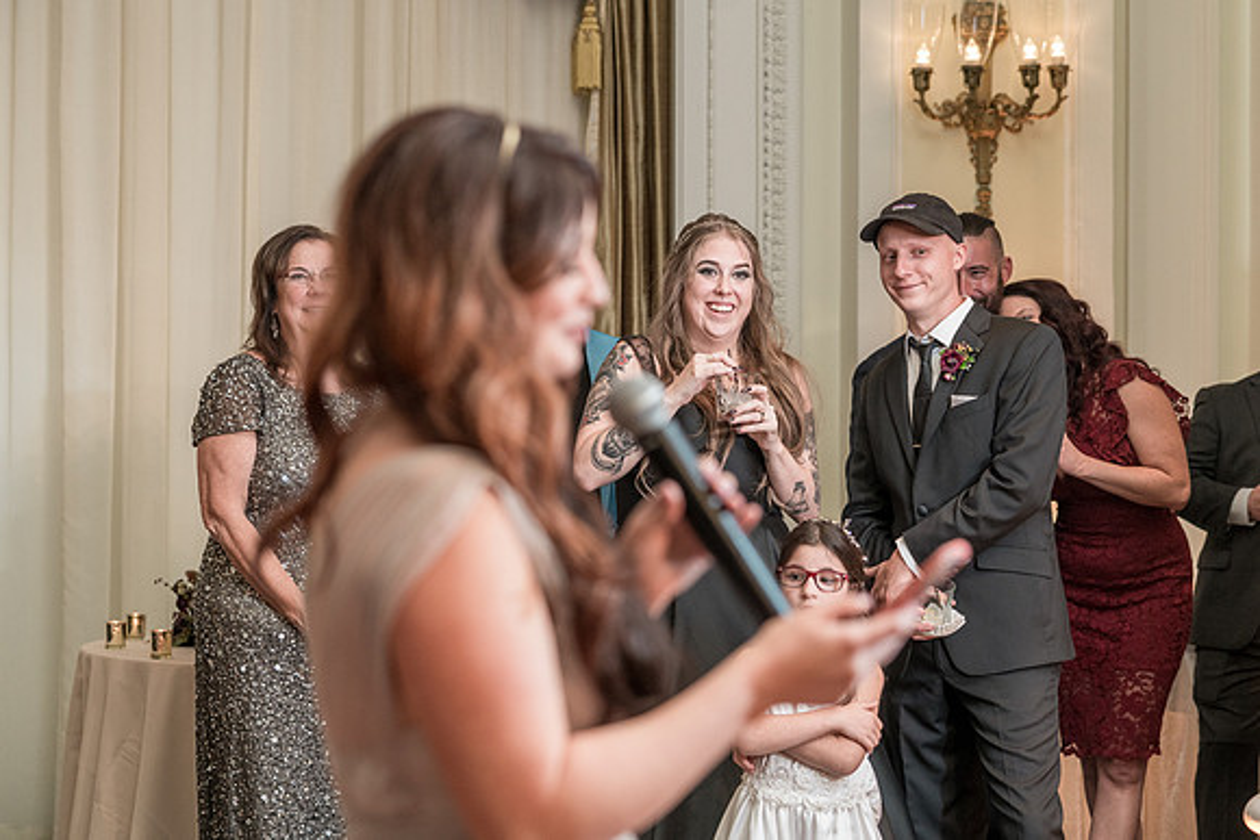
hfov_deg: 22.6
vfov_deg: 15.2
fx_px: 3153
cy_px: 416
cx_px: 584
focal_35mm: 90
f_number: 4
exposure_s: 1/200
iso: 2000
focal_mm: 84
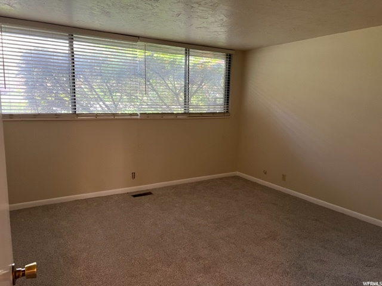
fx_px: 287
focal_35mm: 26
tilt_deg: -9.4
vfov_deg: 53.1
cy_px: 143
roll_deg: -1.6
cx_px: 191
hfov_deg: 67.3
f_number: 1.5
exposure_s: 1/60
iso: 250
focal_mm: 5.7
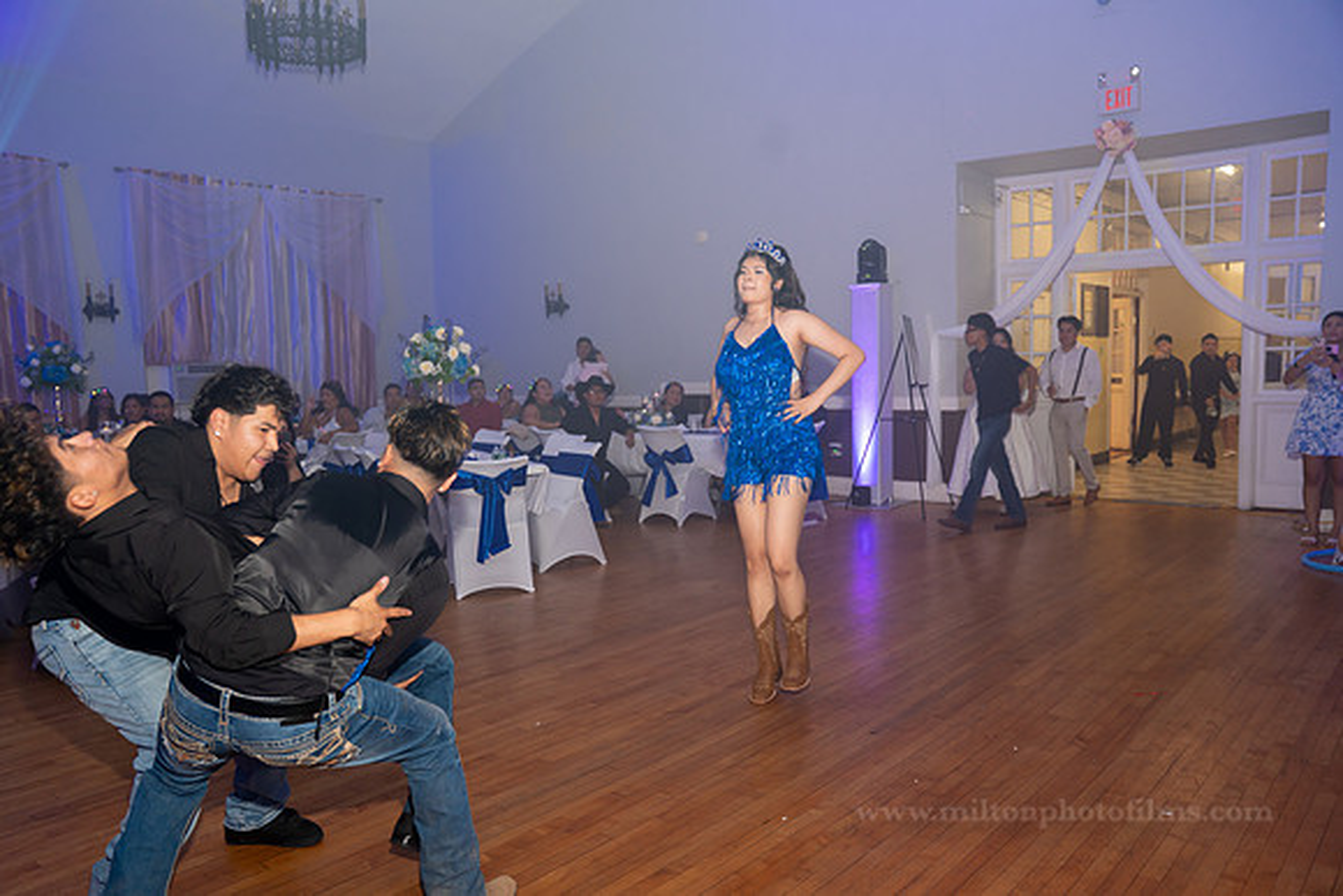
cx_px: 672
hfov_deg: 67.4
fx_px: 1007
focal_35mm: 27
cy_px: 448
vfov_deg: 48.0
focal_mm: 27
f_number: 3.5
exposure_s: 1/80
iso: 800
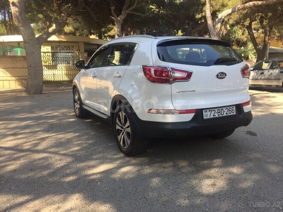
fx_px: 237
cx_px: 142
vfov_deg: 48.2
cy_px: 106
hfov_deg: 61.7
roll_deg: +1.6
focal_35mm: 29
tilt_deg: -6.7
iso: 32
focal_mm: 4.15
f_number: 2.2
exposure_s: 1/373
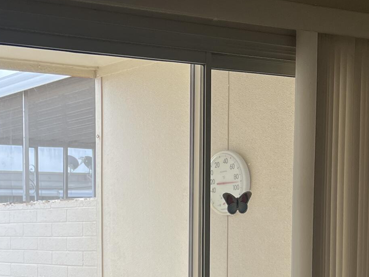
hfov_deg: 22.5
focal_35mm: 85
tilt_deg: -6.1
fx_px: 906
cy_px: 325
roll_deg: +0.4
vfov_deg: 16.7
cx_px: 44
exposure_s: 1/1019
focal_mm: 5.7
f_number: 1.5
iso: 50
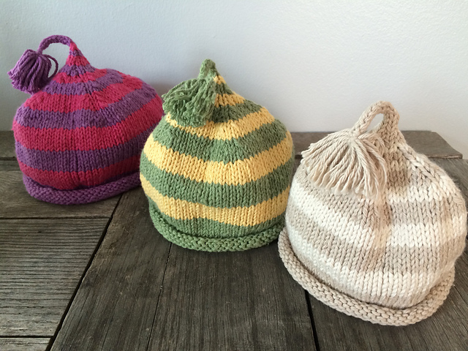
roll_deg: +1.7
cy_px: 176
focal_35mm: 29
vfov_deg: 48.2
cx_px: 234
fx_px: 392
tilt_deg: -29.9
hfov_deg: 61.7
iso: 100
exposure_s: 1/30
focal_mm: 4.15
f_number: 2.2
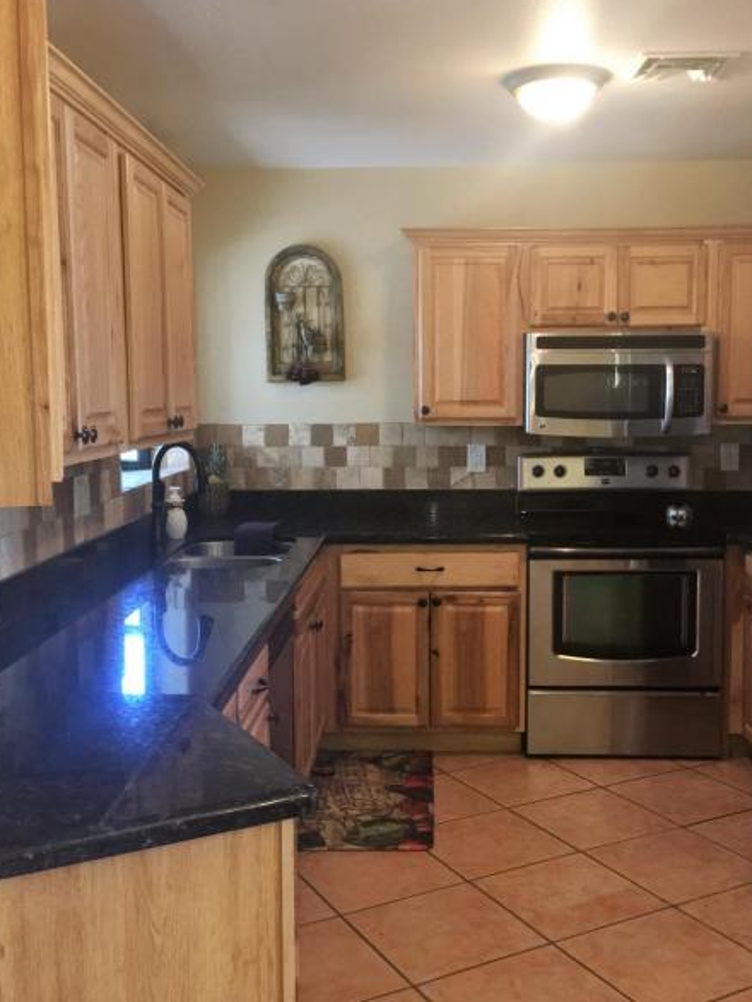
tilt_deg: -5.0
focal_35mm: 38
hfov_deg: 37.7
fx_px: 1100
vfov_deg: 49.0
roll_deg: -0.3
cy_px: 511
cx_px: 412
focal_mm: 4.15
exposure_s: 1/30
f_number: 2.2
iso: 100
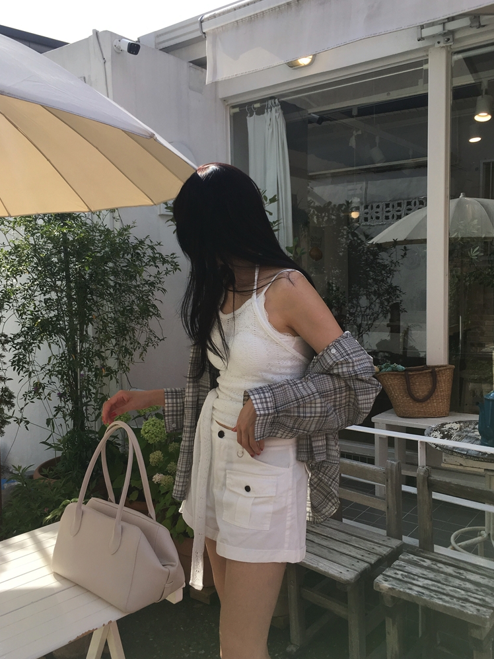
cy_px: 330
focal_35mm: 31
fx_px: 590
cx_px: 257
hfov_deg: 45.4
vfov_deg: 58.4
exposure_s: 1/905
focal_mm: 4.15
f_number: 2.2
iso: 25
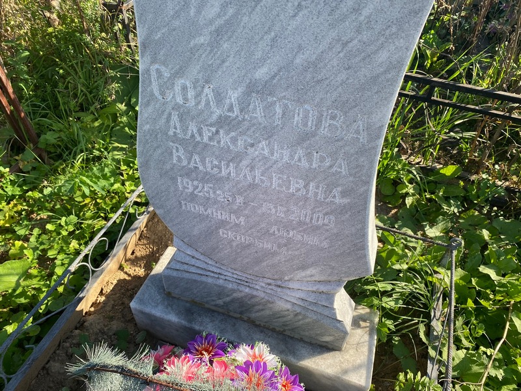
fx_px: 391
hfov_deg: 67.3
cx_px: 260
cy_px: 196
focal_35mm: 26
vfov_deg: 53.1
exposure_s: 1/690
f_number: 1.8
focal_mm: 4.25
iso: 32
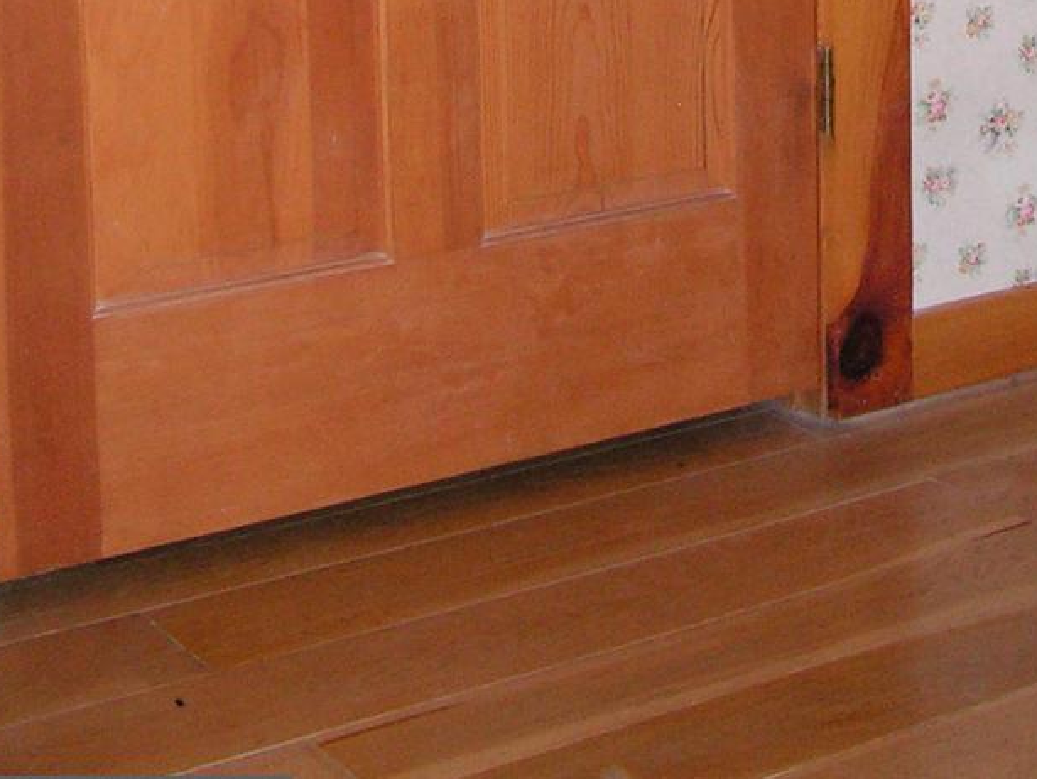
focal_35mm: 90
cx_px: 843
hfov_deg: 21.5
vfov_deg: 15.2
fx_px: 2697
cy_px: -384
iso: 200
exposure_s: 1/40
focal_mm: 6
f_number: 3.2
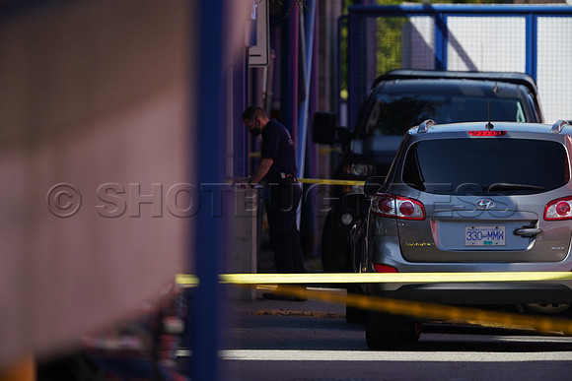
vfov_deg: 1.6
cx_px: 286
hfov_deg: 2.5
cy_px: 190
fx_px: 13349
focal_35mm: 840
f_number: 5.6
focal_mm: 840
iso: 640
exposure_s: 1/1600
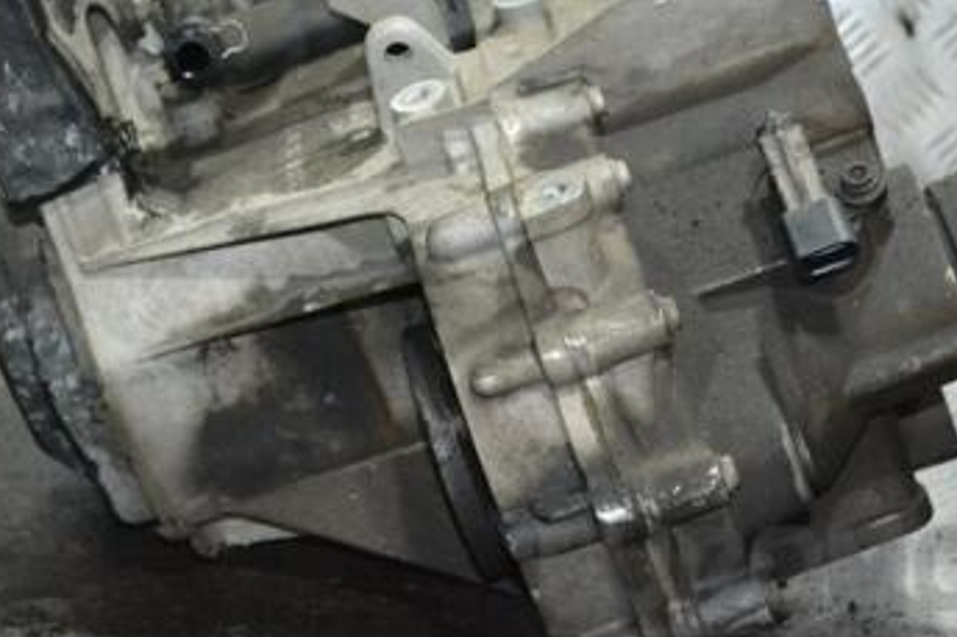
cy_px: 197
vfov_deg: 12.4
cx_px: 487
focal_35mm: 110
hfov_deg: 18.6
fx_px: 2923
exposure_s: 1/60
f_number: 5.3
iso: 2800
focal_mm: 42
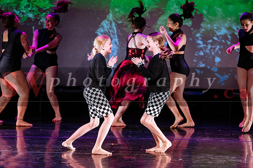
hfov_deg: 10.4
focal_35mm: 198
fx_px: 1392
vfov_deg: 6.9
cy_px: 84
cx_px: 126
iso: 1250
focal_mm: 198
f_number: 2.8
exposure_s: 1/500
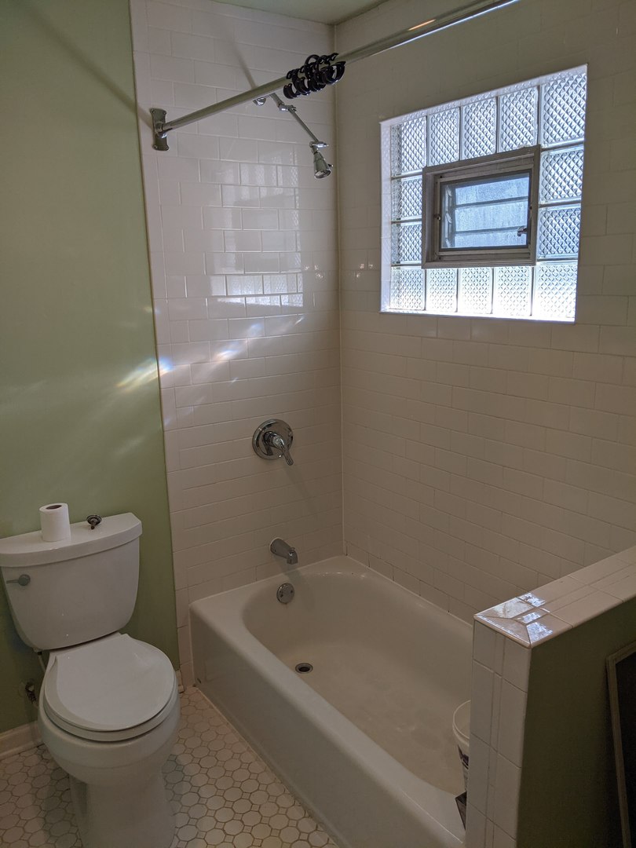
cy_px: 424
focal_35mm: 27
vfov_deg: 65.3
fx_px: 661
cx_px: 318
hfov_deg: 51.4
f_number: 1.8
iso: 64
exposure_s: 1/234
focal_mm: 4.44
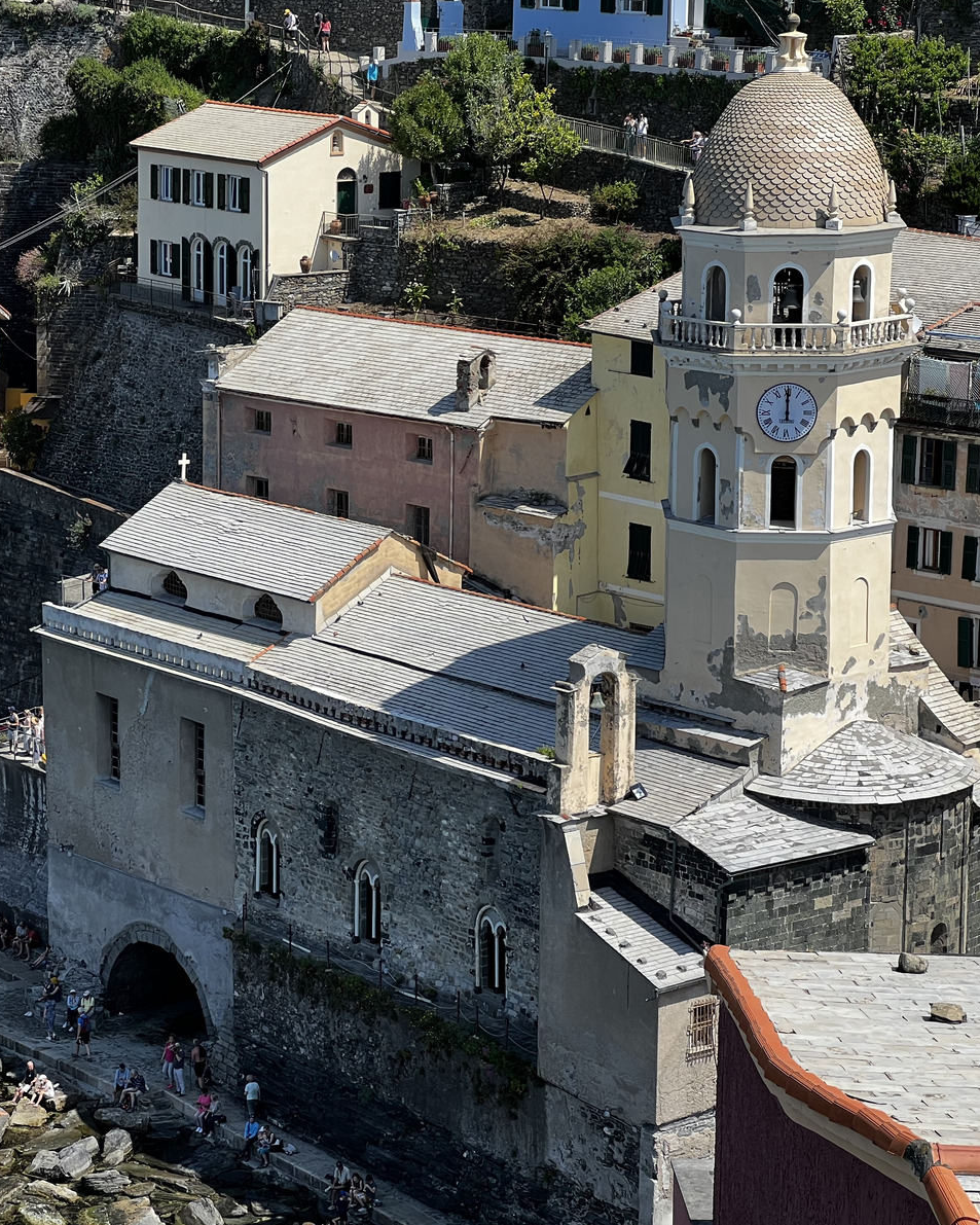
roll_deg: -0.1
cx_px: 226
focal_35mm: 101
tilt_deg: -11.8
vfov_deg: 19.0
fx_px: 3661
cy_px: 615
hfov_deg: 15.2
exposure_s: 1/440
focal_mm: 9
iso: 32
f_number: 2.8
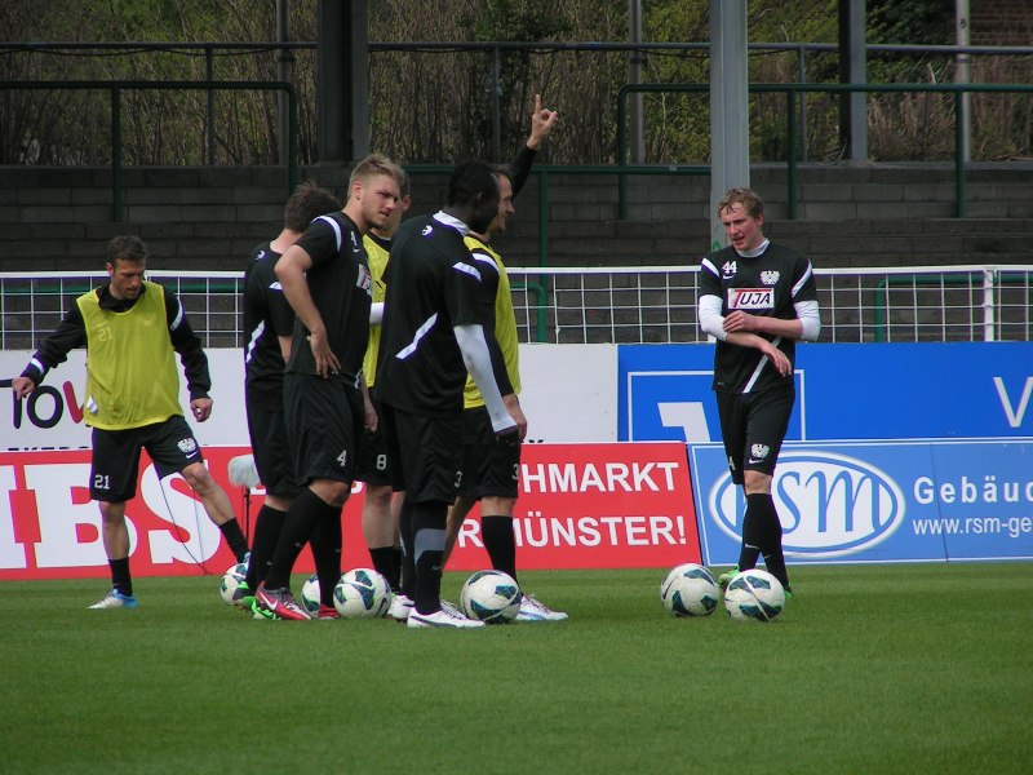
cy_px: 388
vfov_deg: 3.9
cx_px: 516
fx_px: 11340
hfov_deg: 5.2
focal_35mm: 380
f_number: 3.5
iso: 50
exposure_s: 1/800
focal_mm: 58
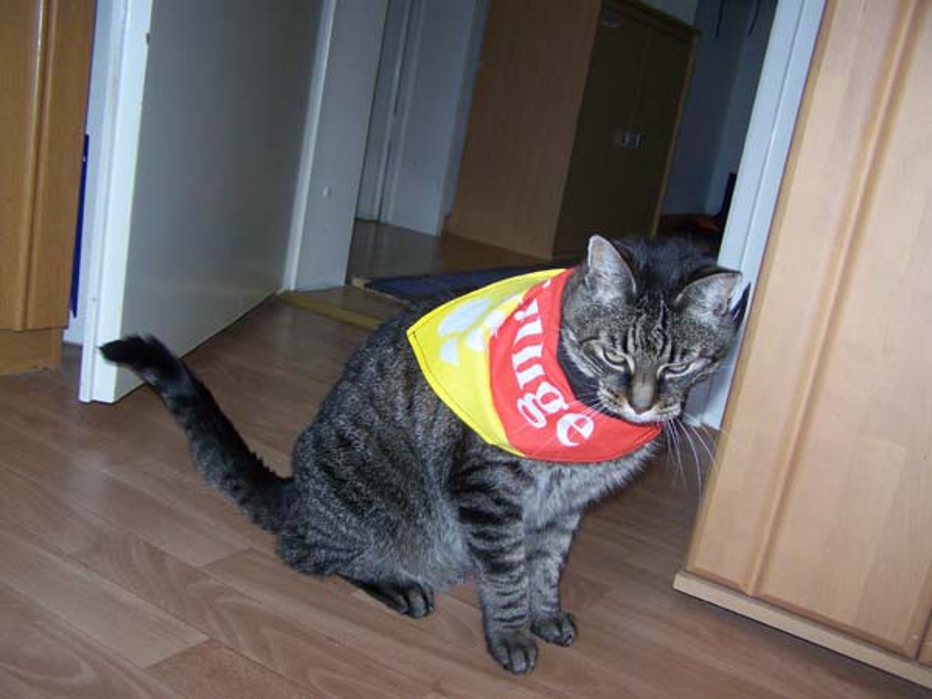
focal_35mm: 38
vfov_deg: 37.7
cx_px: 466
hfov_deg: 49.0
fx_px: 1023
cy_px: 350
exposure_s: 1/60
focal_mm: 6.3
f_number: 2.8
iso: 160
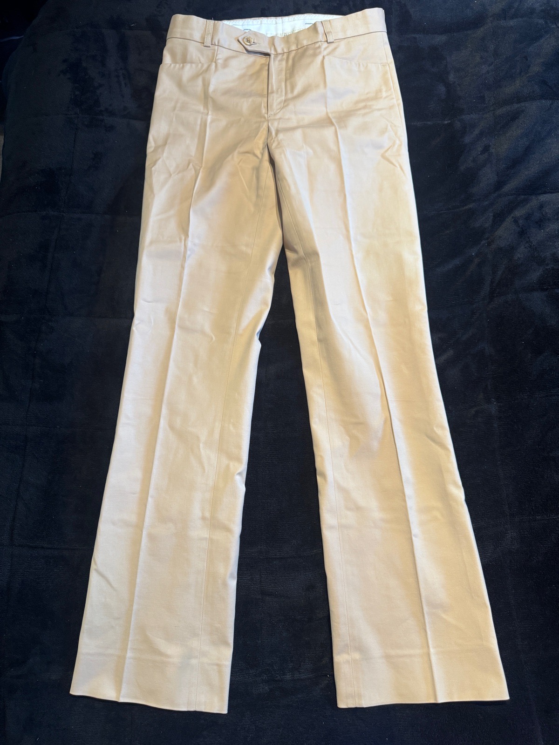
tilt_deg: -76.2
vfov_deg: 71.6
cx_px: 280
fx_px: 517
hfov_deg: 56.8
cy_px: 372
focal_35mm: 24
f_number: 1.78
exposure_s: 1/76
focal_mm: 6.76
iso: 200
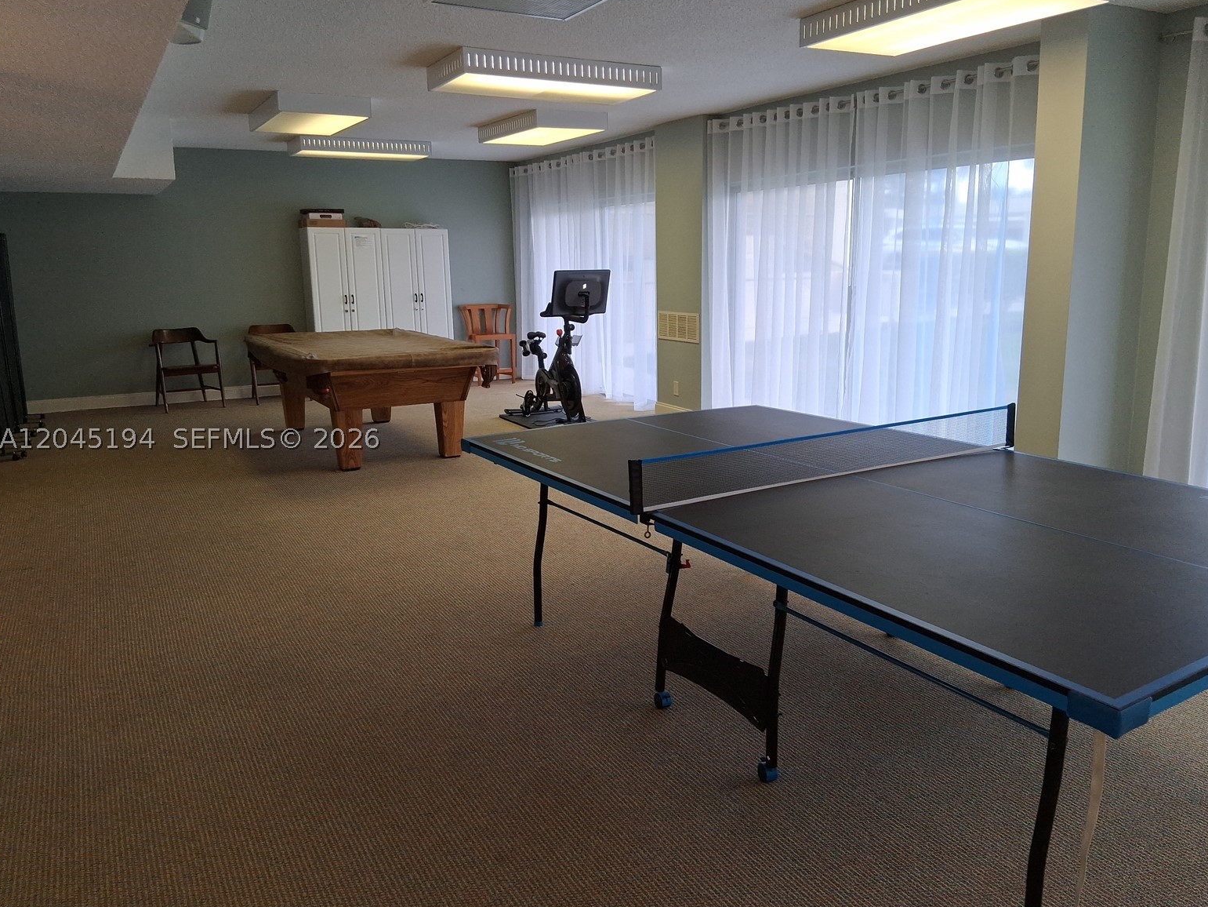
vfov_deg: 51.4
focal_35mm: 27
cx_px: 620
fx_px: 942
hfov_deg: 65.3
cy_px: 439
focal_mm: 3.98
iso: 25
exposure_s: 1/120
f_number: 1.8
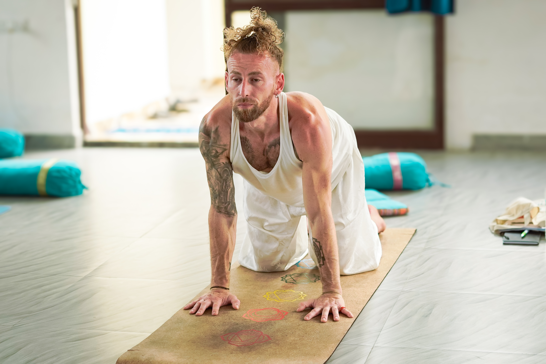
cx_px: 273
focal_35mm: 75
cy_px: 182
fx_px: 1137
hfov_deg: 27.0
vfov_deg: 18.2
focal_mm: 50
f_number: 2.8
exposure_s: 1/320
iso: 800
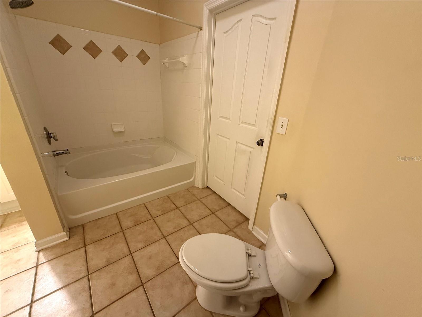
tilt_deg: -23.1
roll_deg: -4.0
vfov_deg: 85.7
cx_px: 211
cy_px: 158
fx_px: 171
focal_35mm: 14
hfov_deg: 102.1
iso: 250
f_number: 2.2
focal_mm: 2.22
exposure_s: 1/60
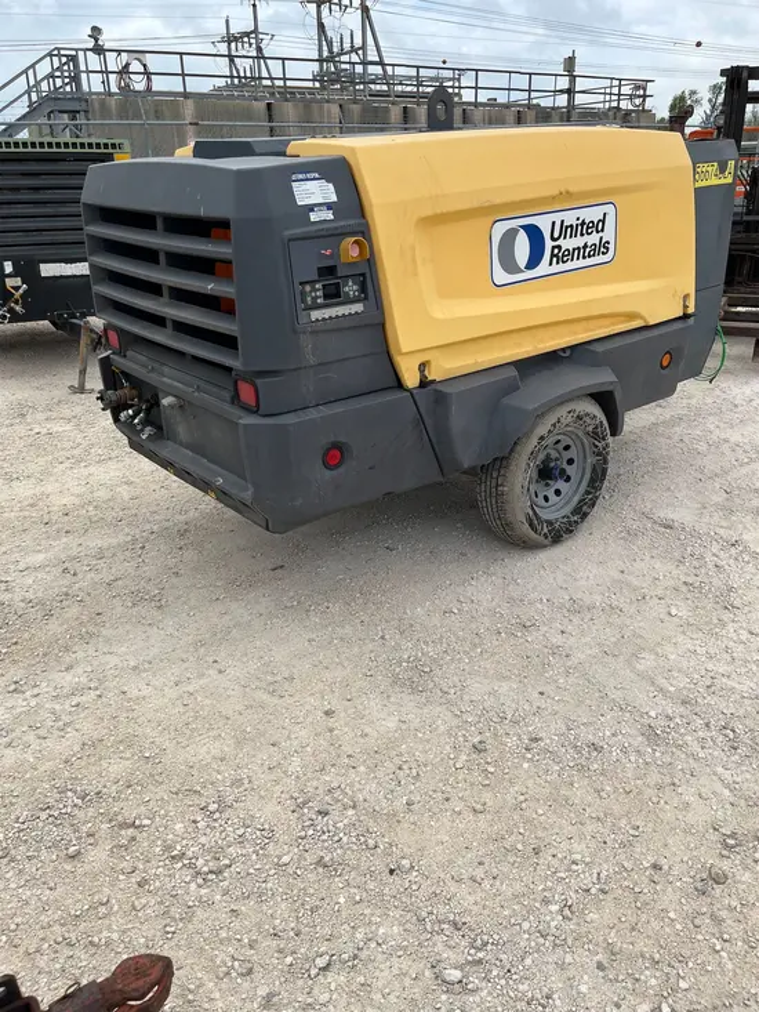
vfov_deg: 67.3
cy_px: 506
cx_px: 380
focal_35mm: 26
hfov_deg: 53.1
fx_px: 760
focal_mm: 5.1
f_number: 1.6
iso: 50
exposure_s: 1/3215
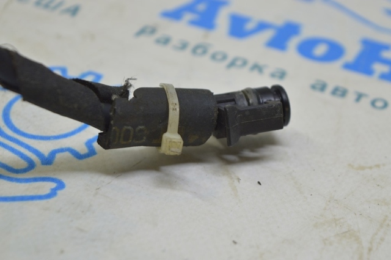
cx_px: 196
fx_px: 895
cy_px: 130
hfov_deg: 24.6
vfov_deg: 16.5
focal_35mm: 82
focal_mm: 55
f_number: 5.6
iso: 400
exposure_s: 1/25
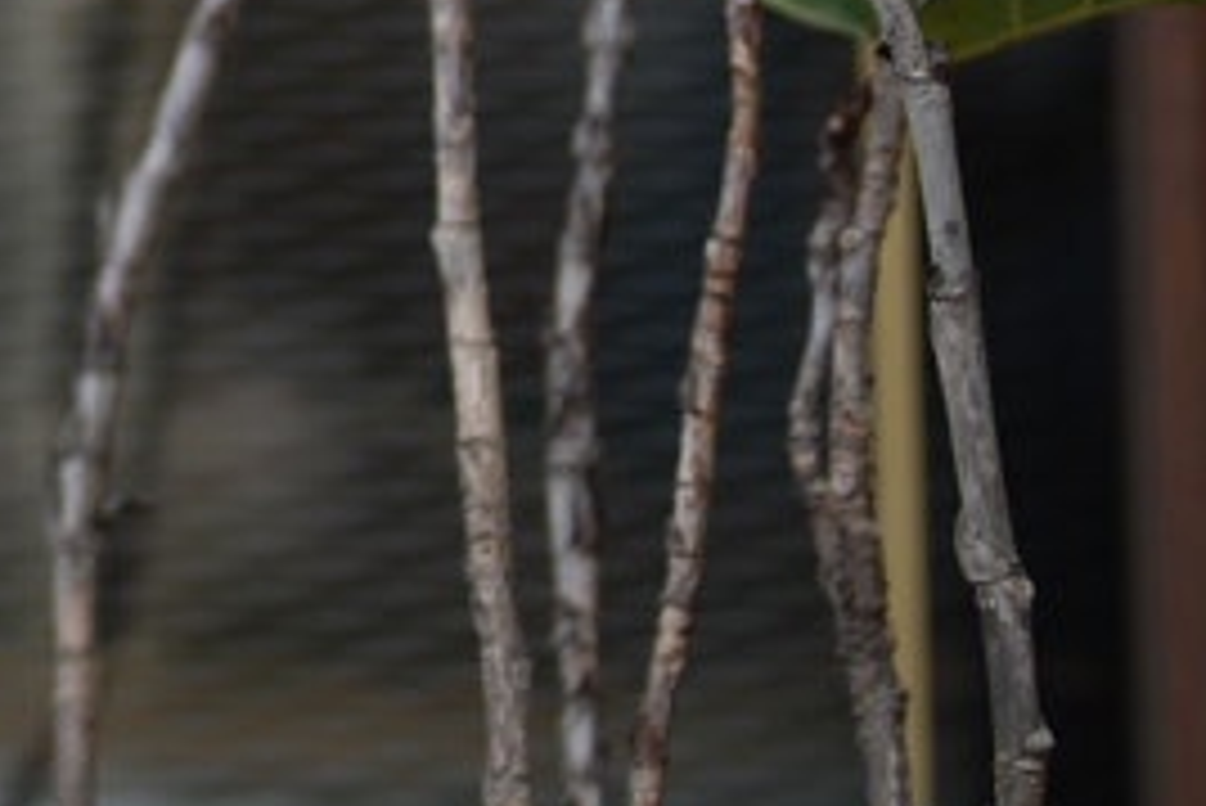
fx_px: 10089
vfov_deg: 4.5
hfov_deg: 6.3
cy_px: -806
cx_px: -2426
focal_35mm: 301
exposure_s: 1/500
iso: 100
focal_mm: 50
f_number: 1.2
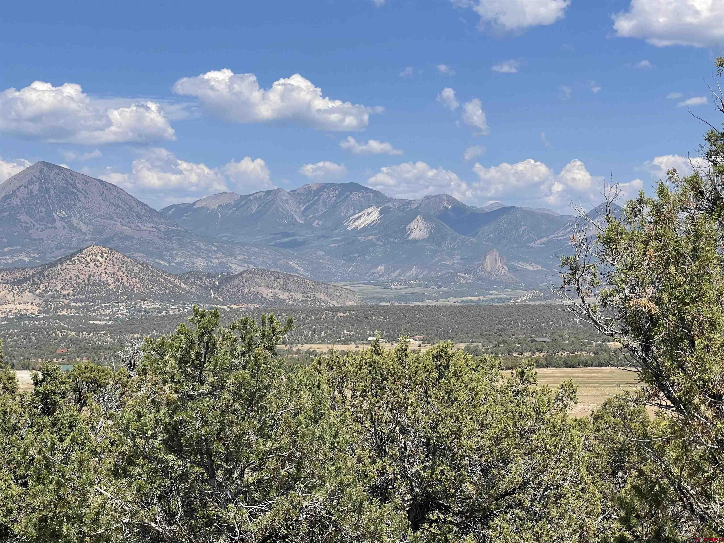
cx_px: 362
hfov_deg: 30.3
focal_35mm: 64
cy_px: 272
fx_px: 1339
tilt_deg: +0.5
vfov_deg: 22.9
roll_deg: -0.6
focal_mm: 7.5
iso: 20
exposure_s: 1/1597
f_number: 2.2
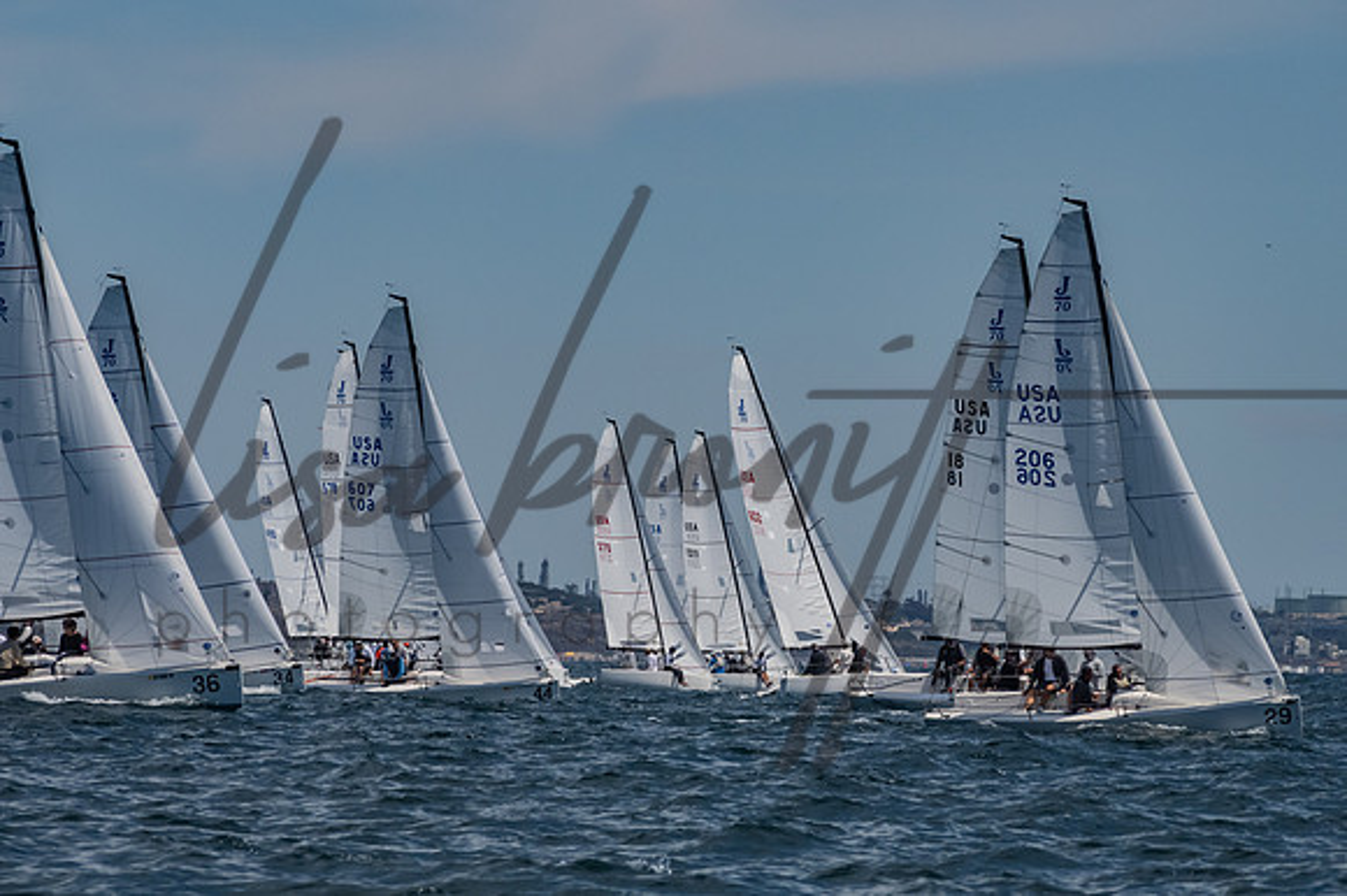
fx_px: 11218
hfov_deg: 6.9
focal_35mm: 300
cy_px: 448
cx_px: 674
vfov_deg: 4.6
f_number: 14
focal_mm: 200
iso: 640
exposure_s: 1/1600
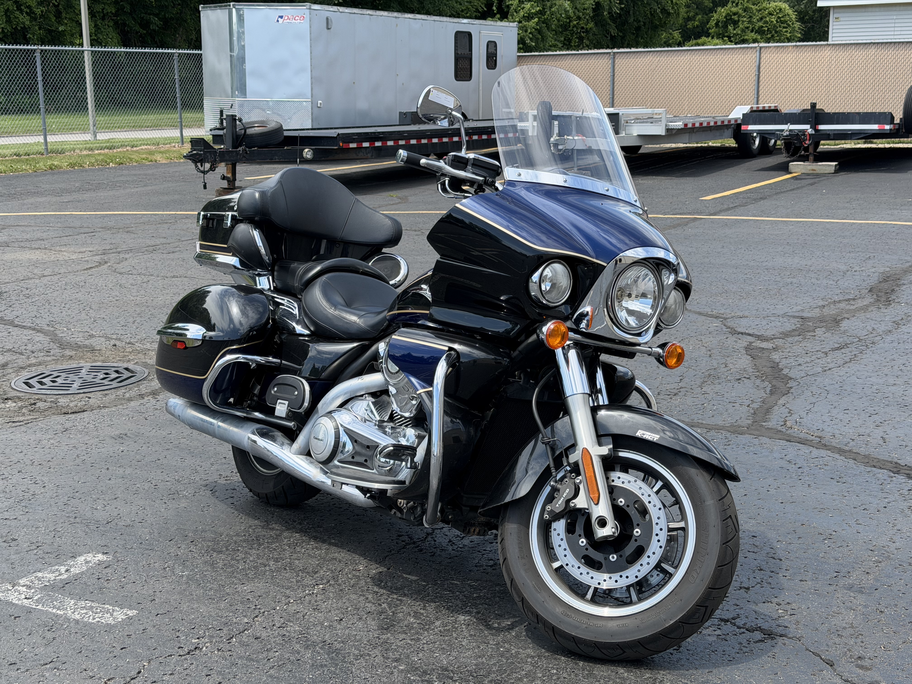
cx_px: 456
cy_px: 342
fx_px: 1265
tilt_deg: -12.3
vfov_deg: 30.3
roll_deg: +0.6
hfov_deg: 39.7
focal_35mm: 48
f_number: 1.78
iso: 64
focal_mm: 6.76
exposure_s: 1/1513
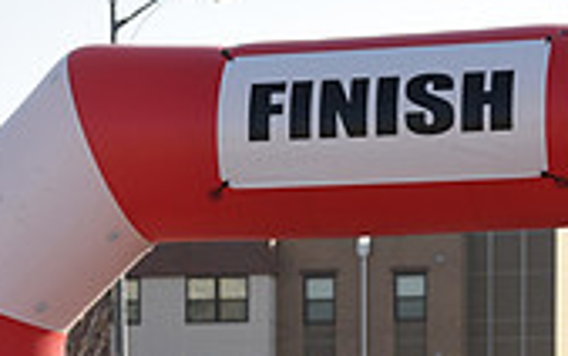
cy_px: 546
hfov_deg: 11.5
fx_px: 2820
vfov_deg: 7.1
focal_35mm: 182
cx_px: 198
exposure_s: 1/1250
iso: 100
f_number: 2.8
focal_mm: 52
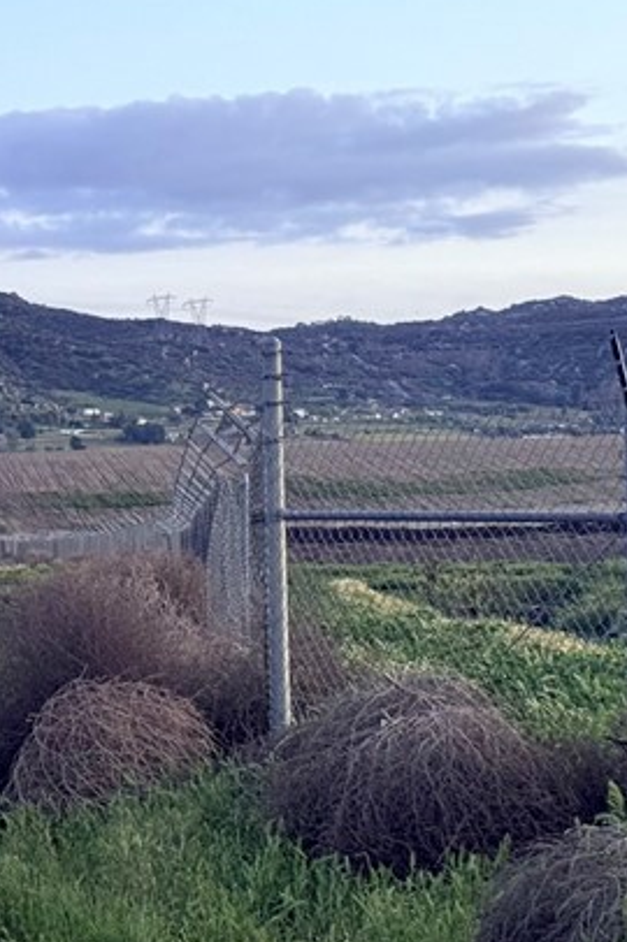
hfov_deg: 10.2
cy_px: 490
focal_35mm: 126
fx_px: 3297
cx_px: -522
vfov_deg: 16.3
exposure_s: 1/101
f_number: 1.78
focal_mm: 6.76
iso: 100
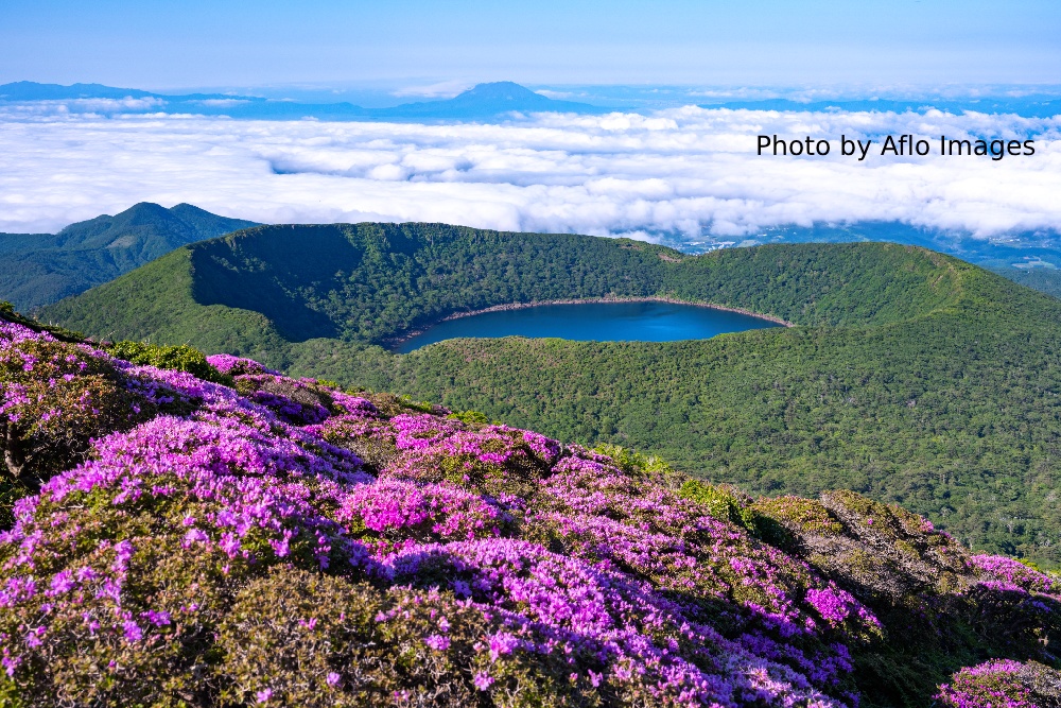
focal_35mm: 36
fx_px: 1061
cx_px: 530
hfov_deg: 53.1
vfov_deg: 36.9
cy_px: 354
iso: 200
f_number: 11
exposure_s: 1/100
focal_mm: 36
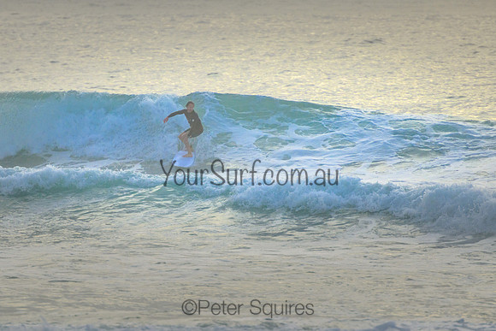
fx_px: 7576
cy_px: 129
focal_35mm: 550
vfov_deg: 2.5
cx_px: 227
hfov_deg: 3.7
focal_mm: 400
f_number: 5.6
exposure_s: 1/2000
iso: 720
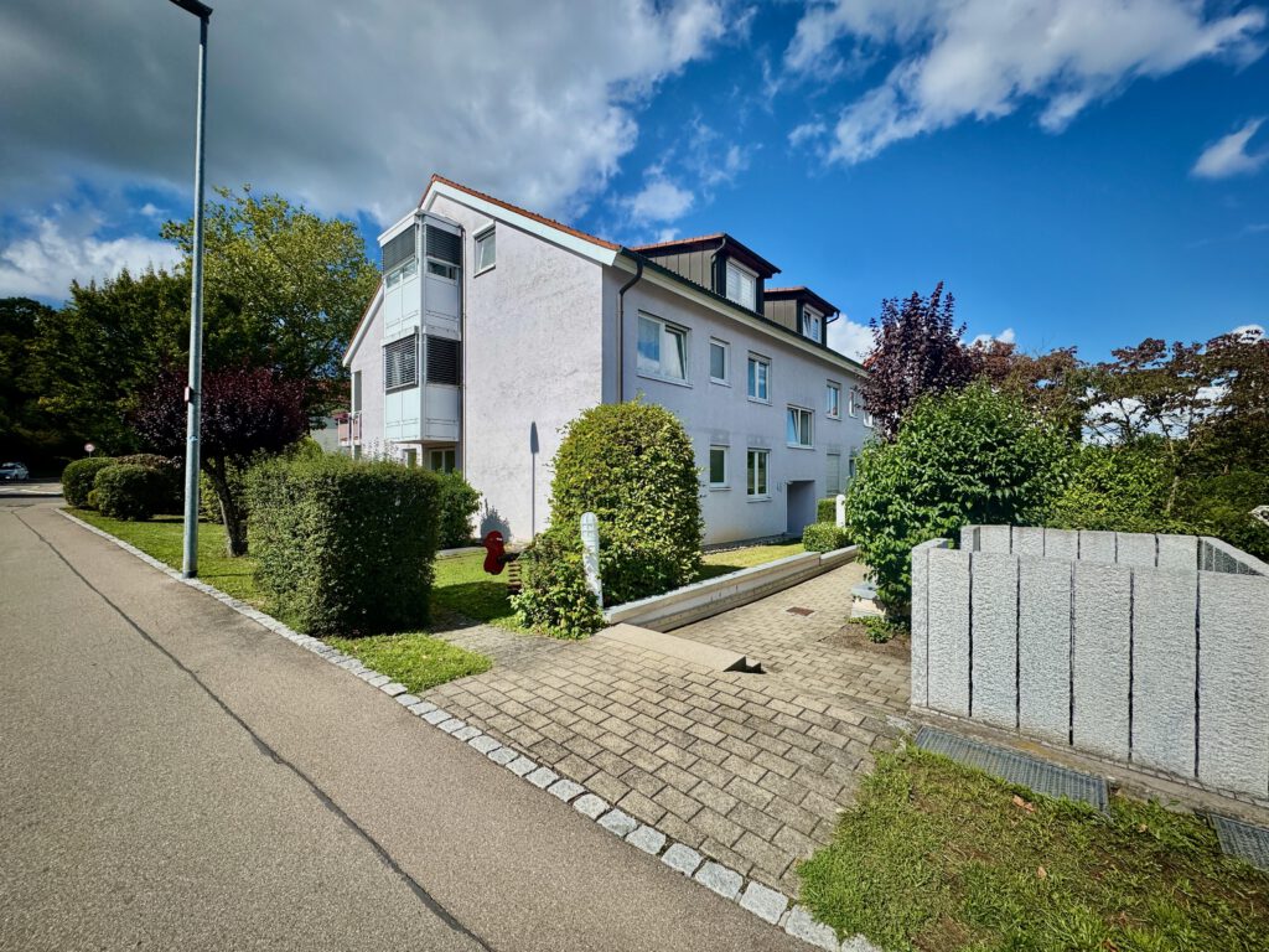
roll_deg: -0.3
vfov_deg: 85.7
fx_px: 513
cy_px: 476
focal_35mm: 14
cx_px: 634
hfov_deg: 102.1
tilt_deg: -0.3
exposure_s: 1/3247
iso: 50
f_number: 2.2
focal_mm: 2.22
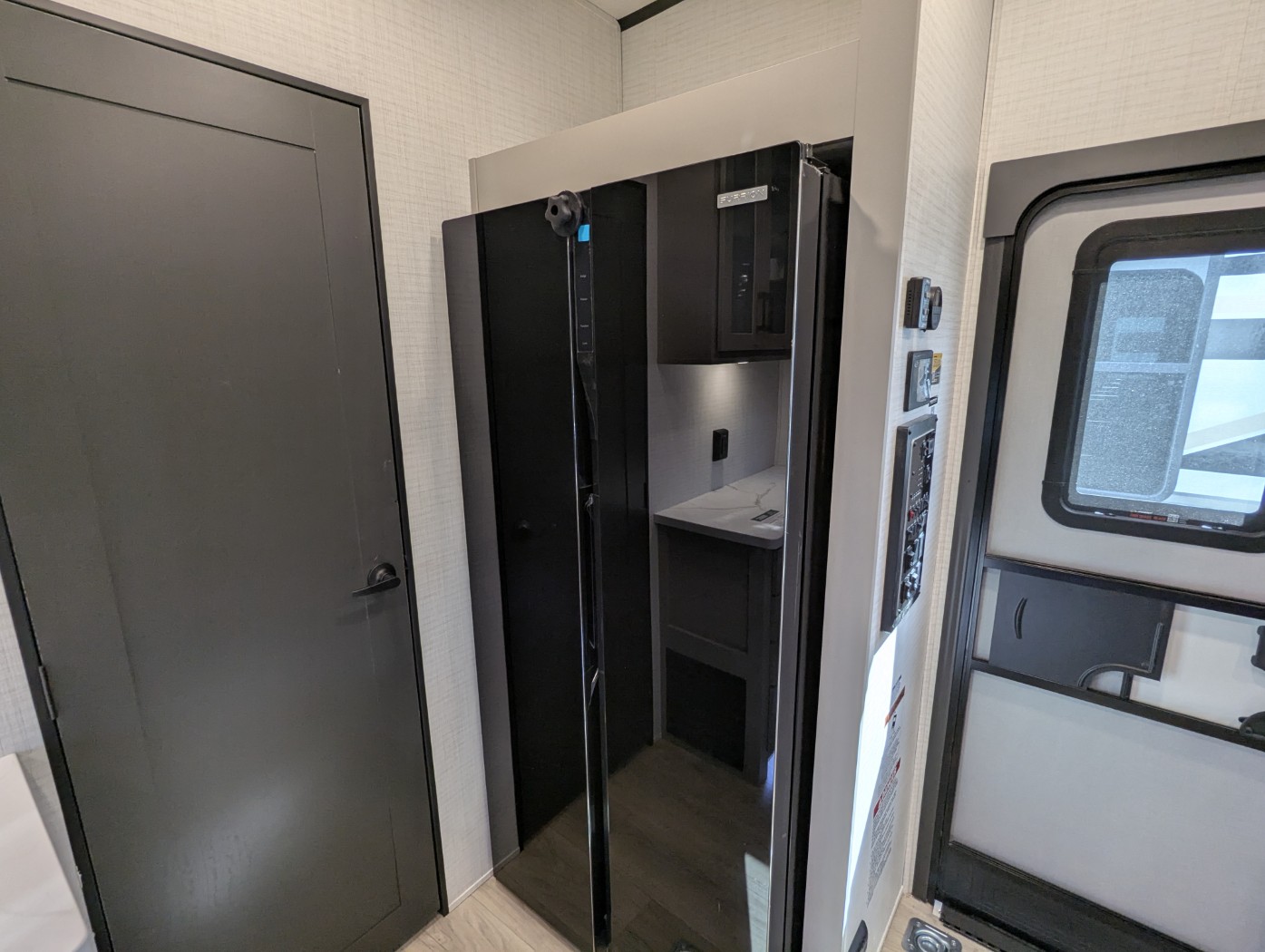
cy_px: 476
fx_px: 585
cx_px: 632
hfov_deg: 94.4
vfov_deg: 78.2
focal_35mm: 16
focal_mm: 2.35
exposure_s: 1/42.3
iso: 85
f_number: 2.2
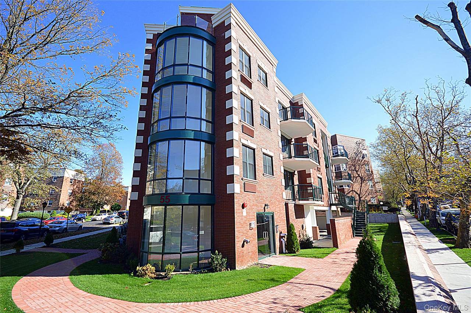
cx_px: 236
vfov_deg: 77.2
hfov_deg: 100.4
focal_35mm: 15
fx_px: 196
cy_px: 156
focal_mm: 10
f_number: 6.3
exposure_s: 1/160
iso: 100
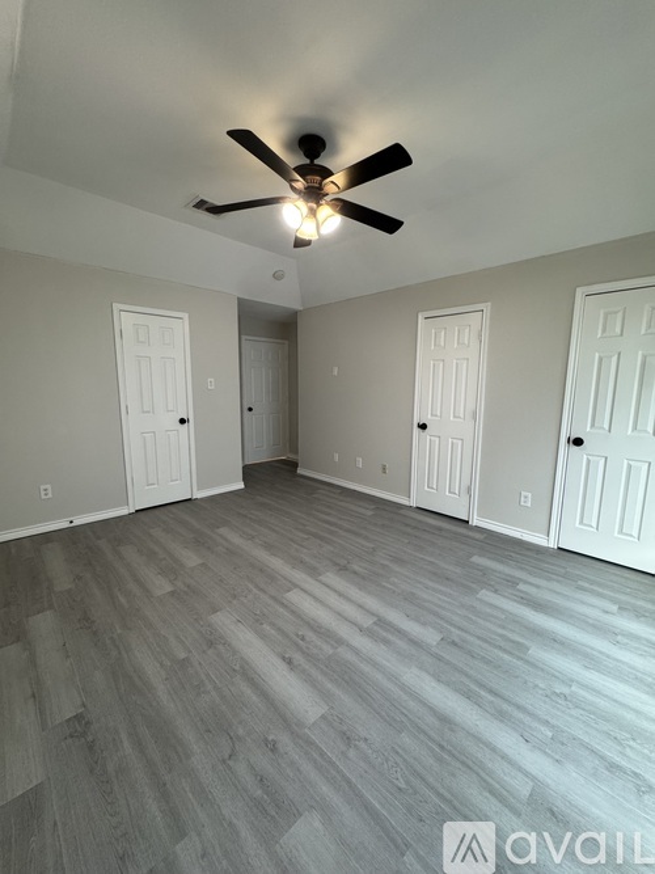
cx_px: 328
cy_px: 437
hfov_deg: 85.7
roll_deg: +0.4
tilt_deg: -9.3
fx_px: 353
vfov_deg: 102.1
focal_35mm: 14
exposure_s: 1/60
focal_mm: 2.22
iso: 200
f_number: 2.2
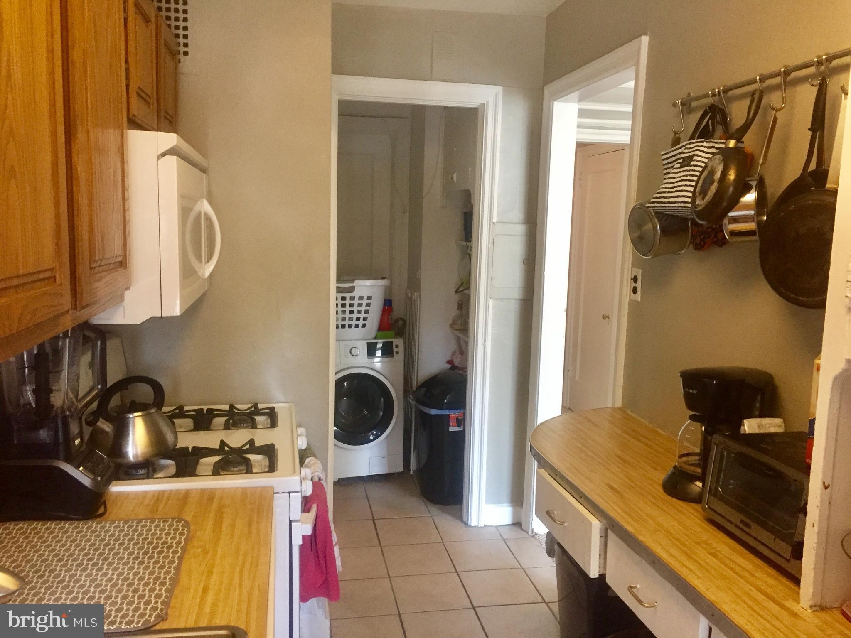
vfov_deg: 48.2
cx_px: 426
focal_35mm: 29
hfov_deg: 61.7
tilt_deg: -6.6
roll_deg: -1.9
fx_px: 713
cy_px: 319
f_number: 2.2
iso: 160
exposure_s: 1/30
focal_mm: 4.15
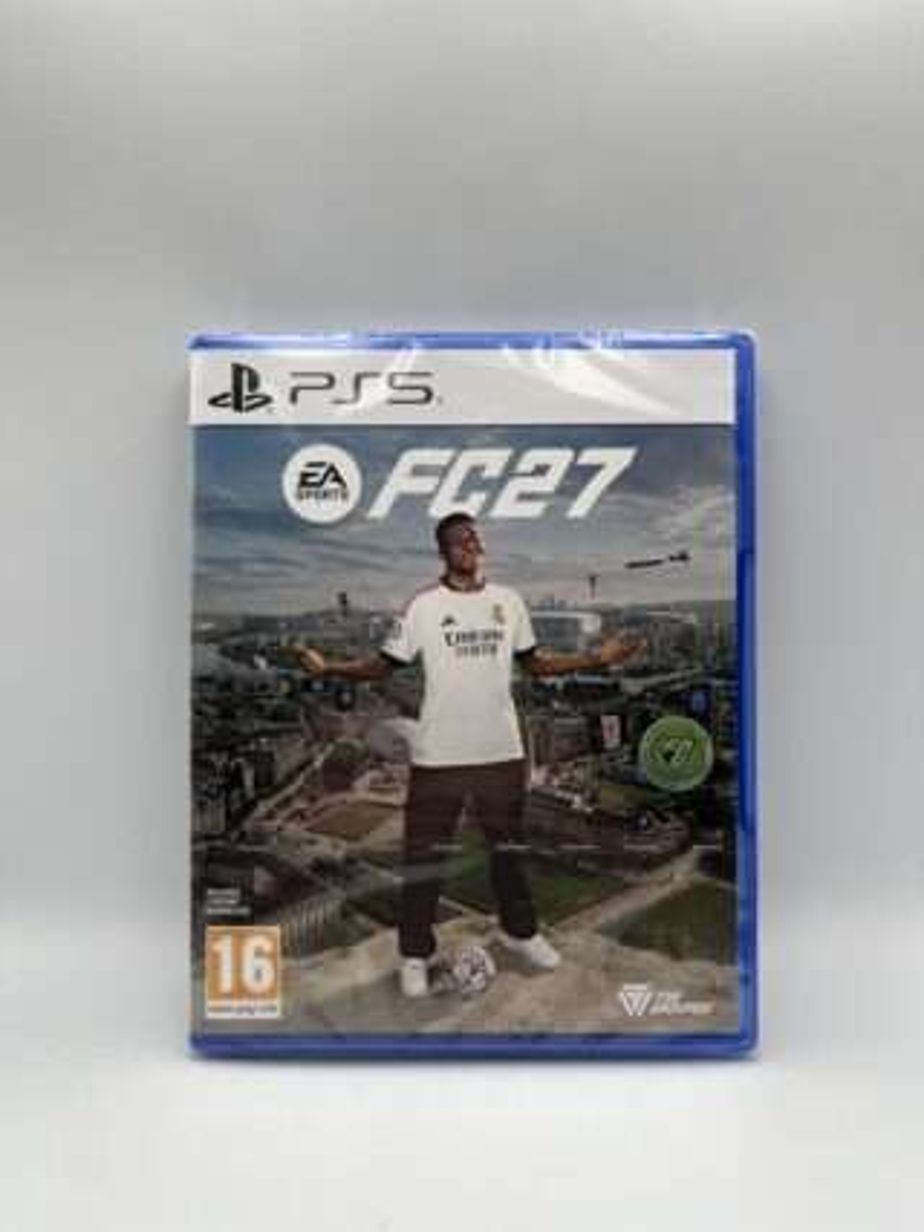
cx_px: 462
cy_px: 616
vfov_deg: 67.3
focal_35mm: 26
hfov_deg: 53.0
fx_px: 926
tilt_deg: -11.1
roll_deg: +0.0
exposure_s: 1/668
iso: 50
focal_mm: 5.1
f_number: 1.6
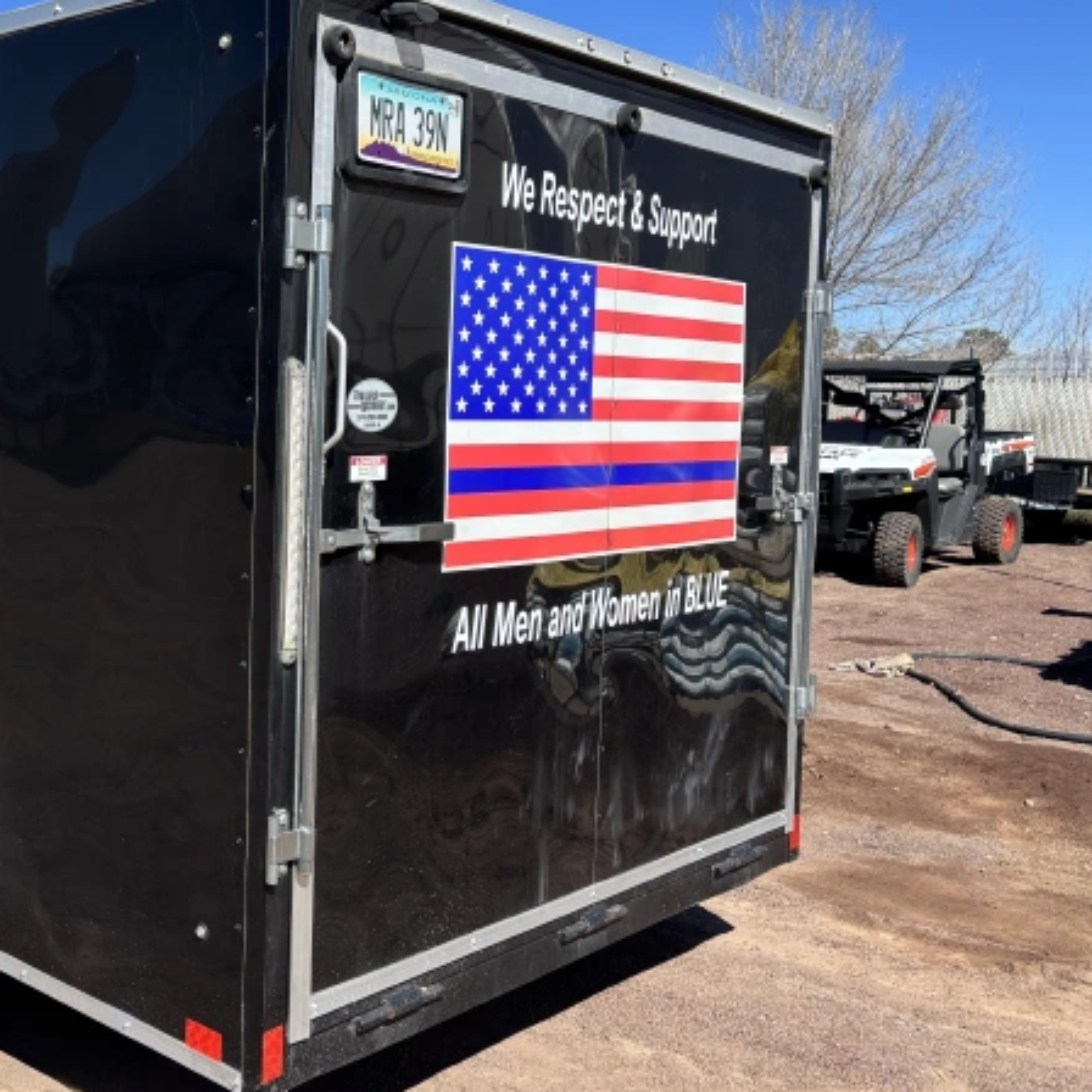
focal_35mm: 41
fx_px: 1463
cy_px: 456
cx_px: 129
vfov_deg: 40.8
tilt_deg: -1.5
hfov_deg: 38.4
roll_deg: -0.5
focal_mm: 5.96
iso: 50
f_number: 1.6
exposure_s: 1/2193
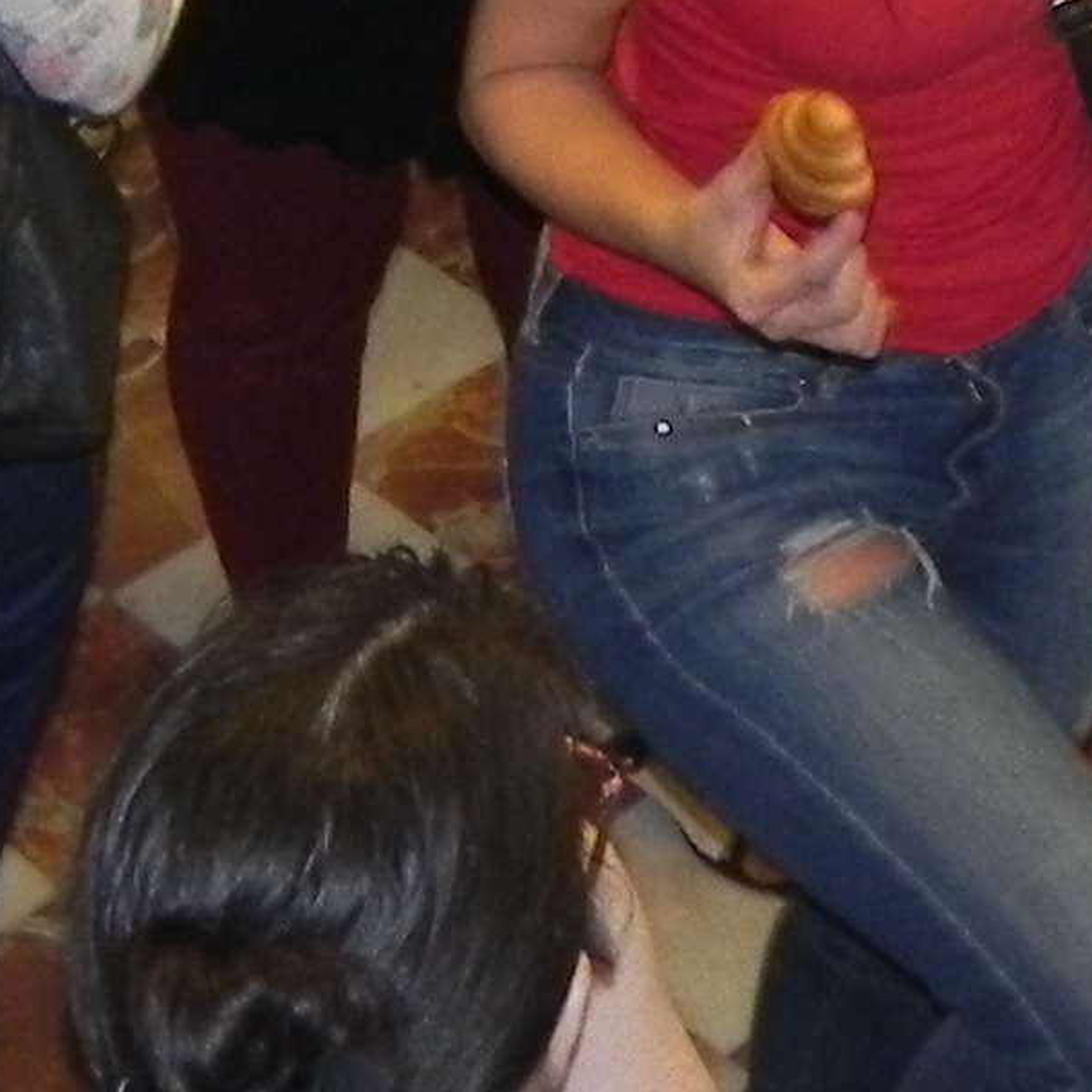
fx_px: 6282
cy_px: -711
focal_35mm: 176
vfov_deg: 9.6
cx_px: 307
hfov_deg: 9.9
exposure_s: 1/30
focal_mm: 5.9
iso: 200
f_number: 2.8
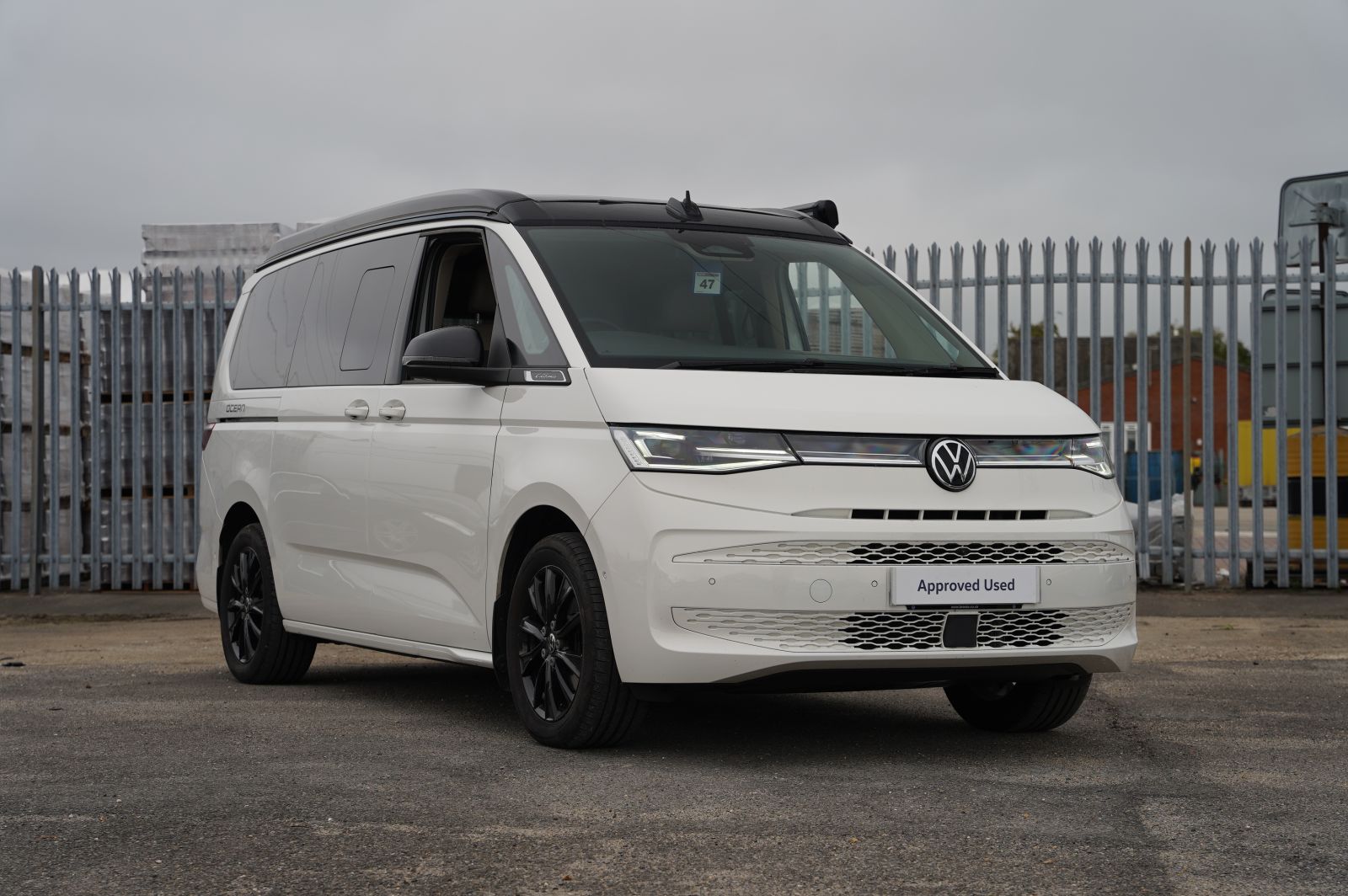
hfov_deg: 30.4
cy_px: 448
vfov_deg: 20.5
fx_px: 2480
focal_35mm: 66
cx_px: 674
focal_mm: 66.3
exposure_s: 1/250
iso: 100
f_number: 5
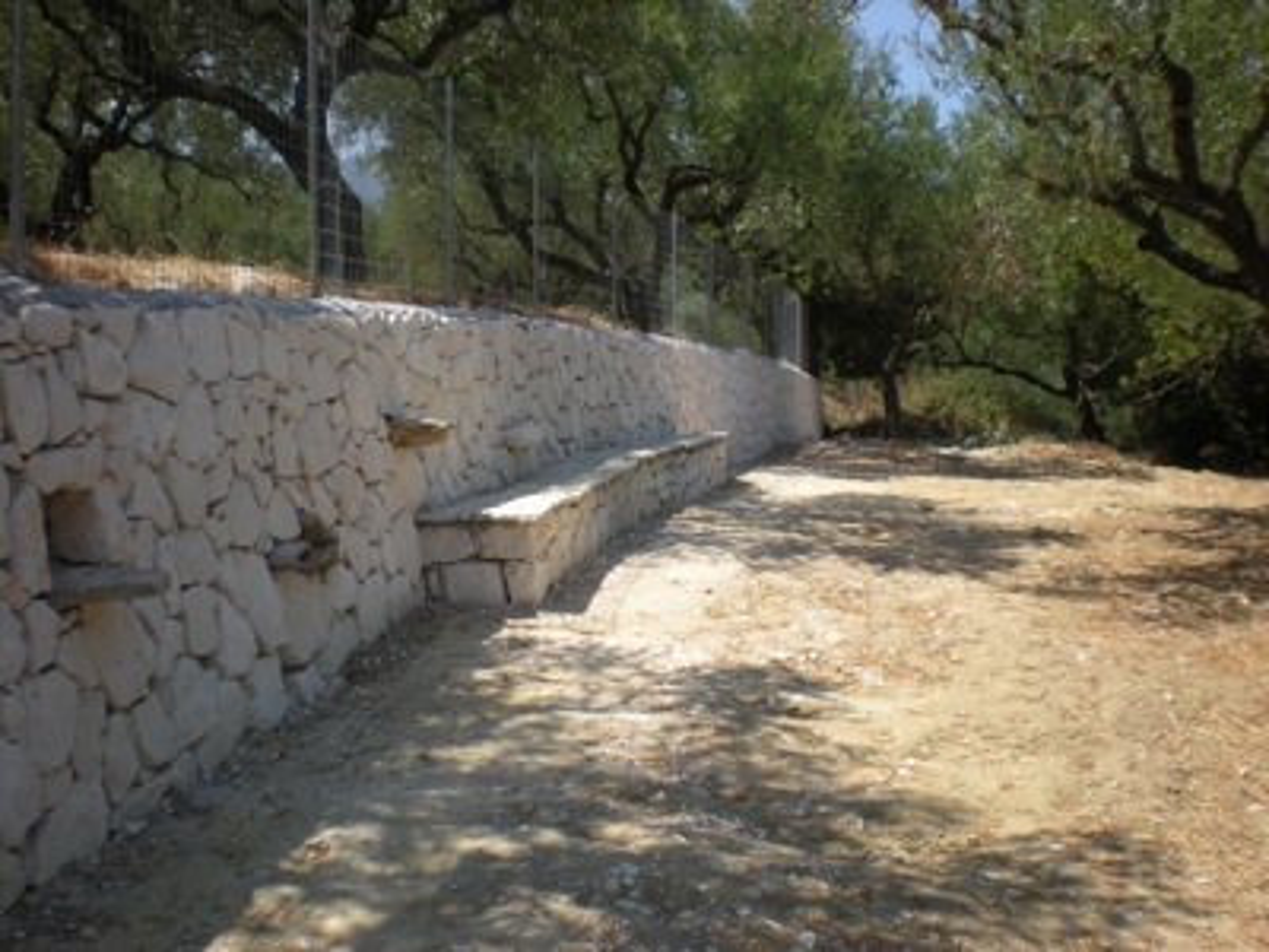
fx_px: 1393
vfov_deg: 37.7
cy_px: 476
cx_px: 634
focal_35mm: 38
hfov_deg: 49.0
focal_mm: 6.3
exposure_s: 1/420
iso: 64
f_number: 4.6
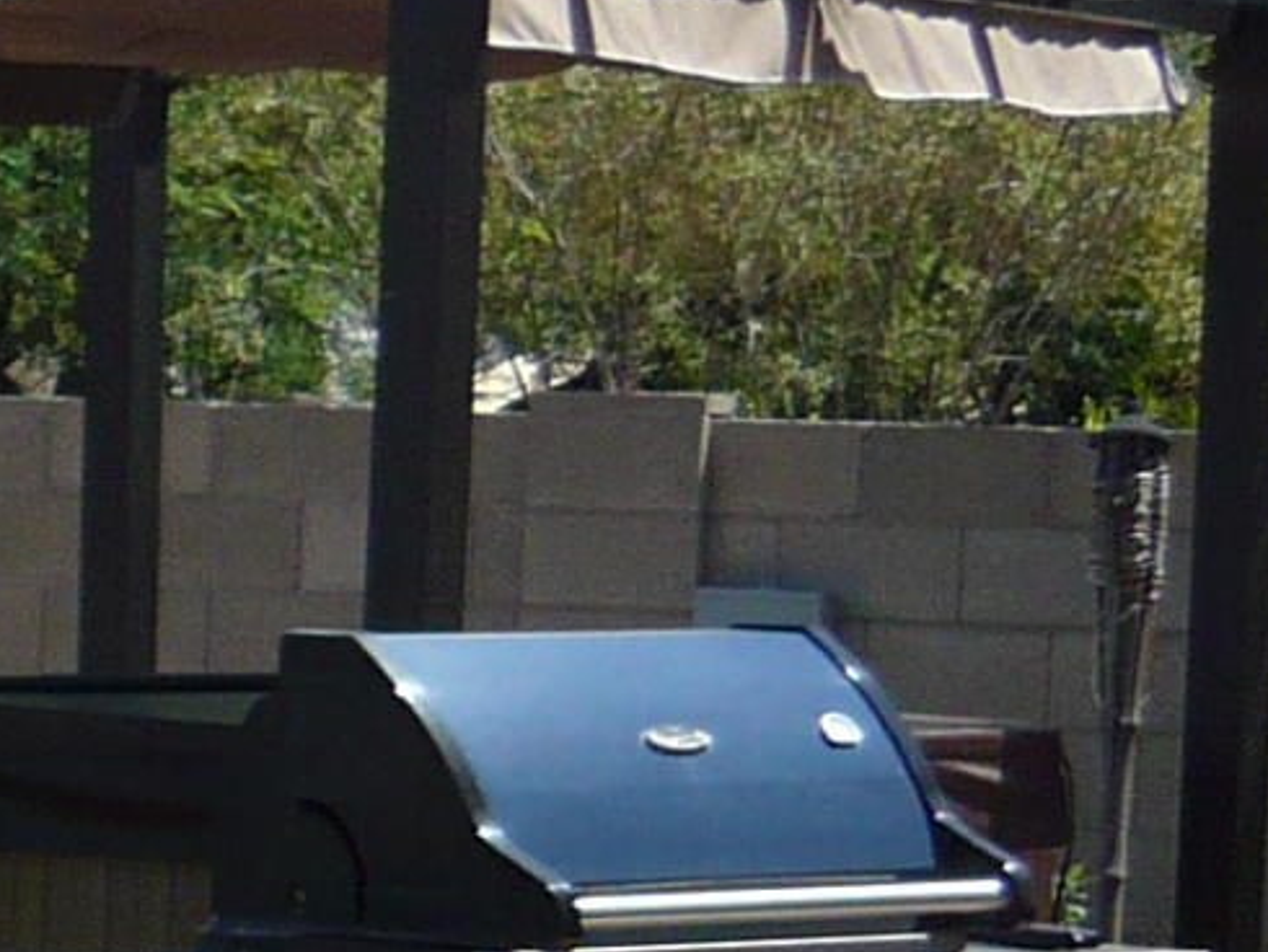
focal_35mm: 202
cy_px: 1182
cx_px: -1941
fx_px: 7403
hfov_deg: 8.7
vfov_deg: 7.3
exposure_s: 1/125
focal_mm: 5.5
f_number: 8
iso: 100
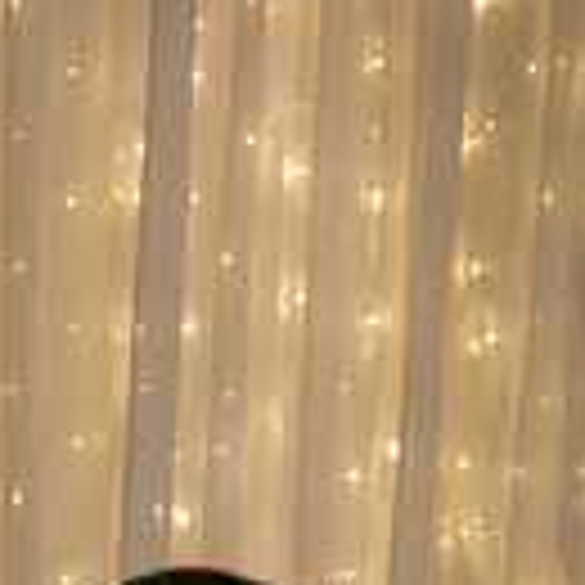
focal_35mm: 265
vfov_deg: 6.6
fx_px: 5067
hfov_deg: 6.5
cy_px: 763
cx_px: -392
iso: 800
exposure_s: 1/160
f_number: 3.5
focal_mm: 70
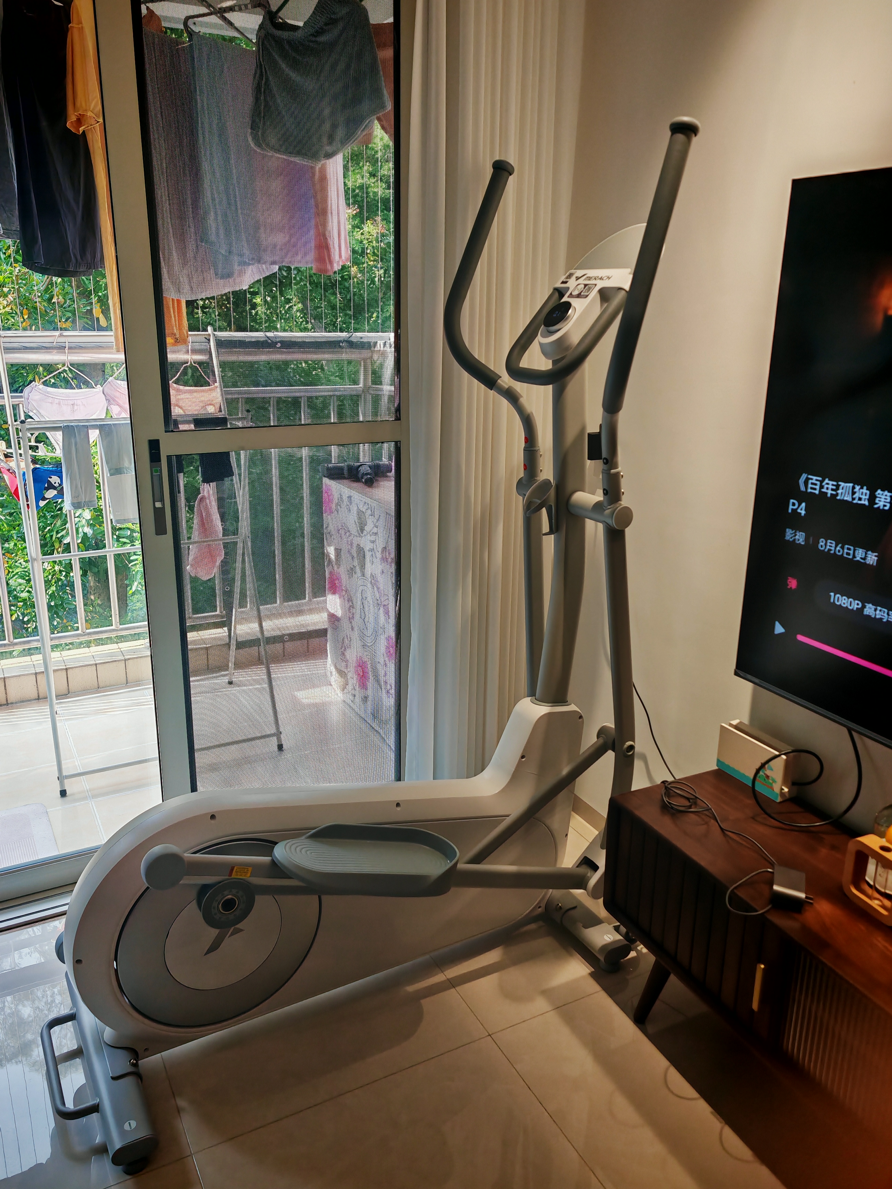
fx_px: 962
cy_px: 594
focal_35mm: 28
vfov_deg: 63.4
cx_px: 446
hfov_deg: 49.7
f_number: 1.6
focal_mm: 7.62
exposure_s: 1/220
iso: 64
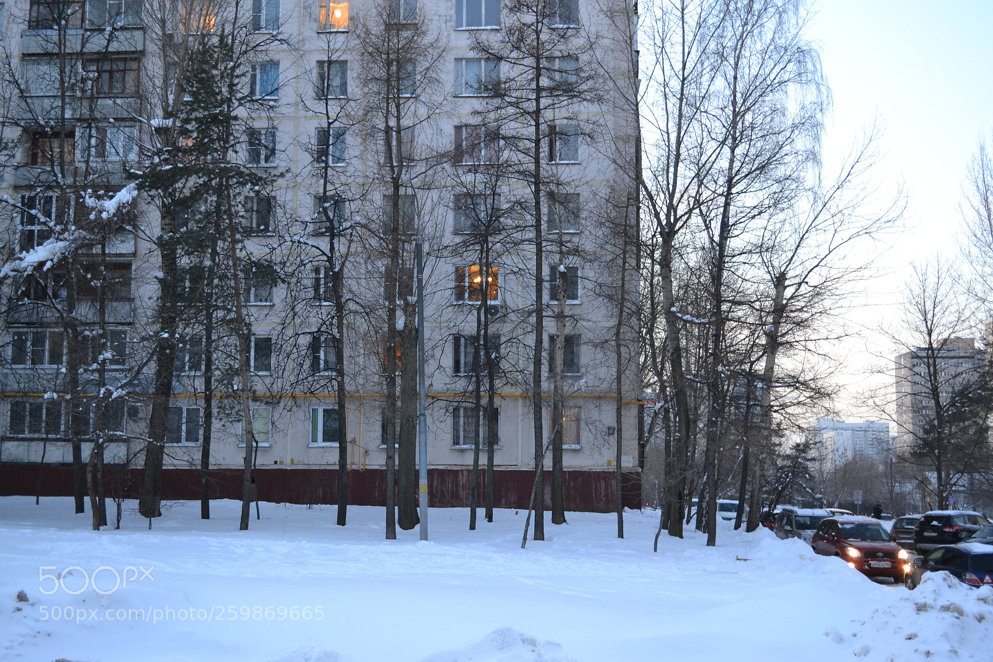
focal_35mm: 42
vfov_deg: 31.9
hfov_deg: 46.4
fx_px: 1158
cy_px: 331
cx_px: 496
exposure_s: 1/15
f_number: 4.5
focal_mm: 28
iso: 400
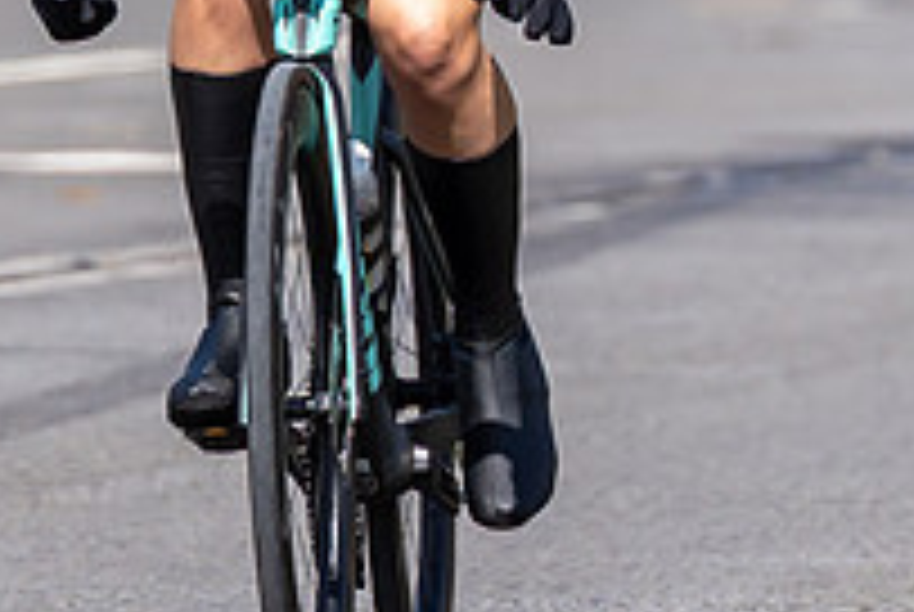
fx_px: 36765
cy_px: -381
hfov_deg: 1.4
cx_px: 340
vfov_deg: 1.0
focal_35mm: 1446
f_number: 5
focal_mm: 200
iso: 125
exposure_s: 1/1000
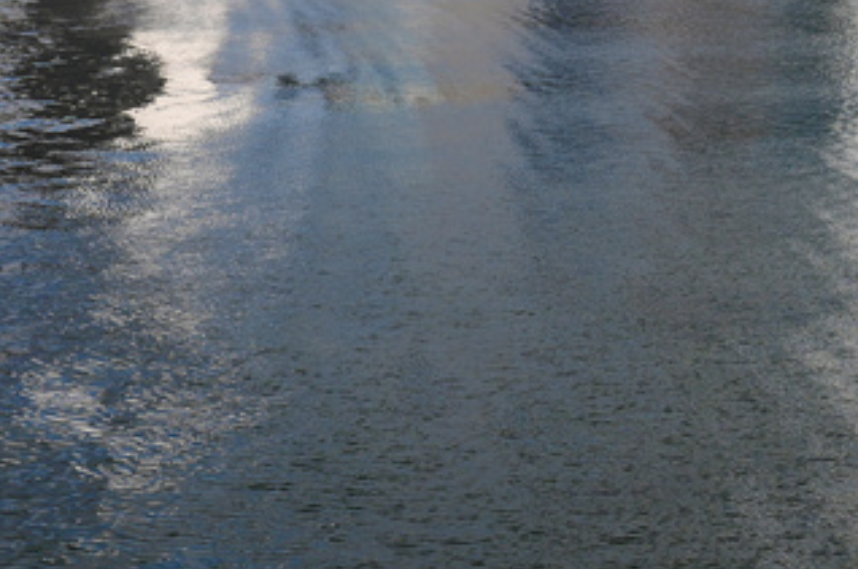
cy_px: -345
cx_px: 1327
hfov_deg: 14.7
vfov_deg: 10.2
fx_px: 3070
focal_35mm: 129
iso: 320
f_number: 14
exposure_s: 1/320
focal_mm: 40
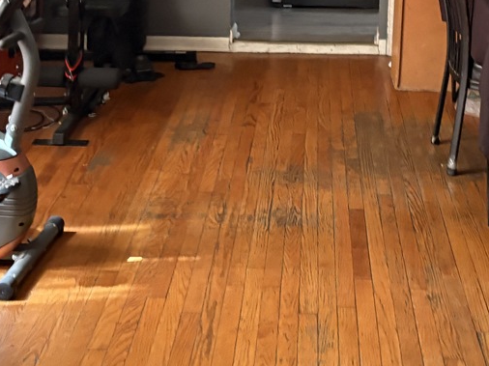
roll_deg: -2.3
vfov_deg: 18.3
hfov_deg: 26.1
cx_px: 341
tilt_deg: -5.6
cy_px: -131
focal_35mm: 74
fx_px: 1045
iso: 640
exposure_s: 1/40
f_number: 1.6
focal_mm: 5.96
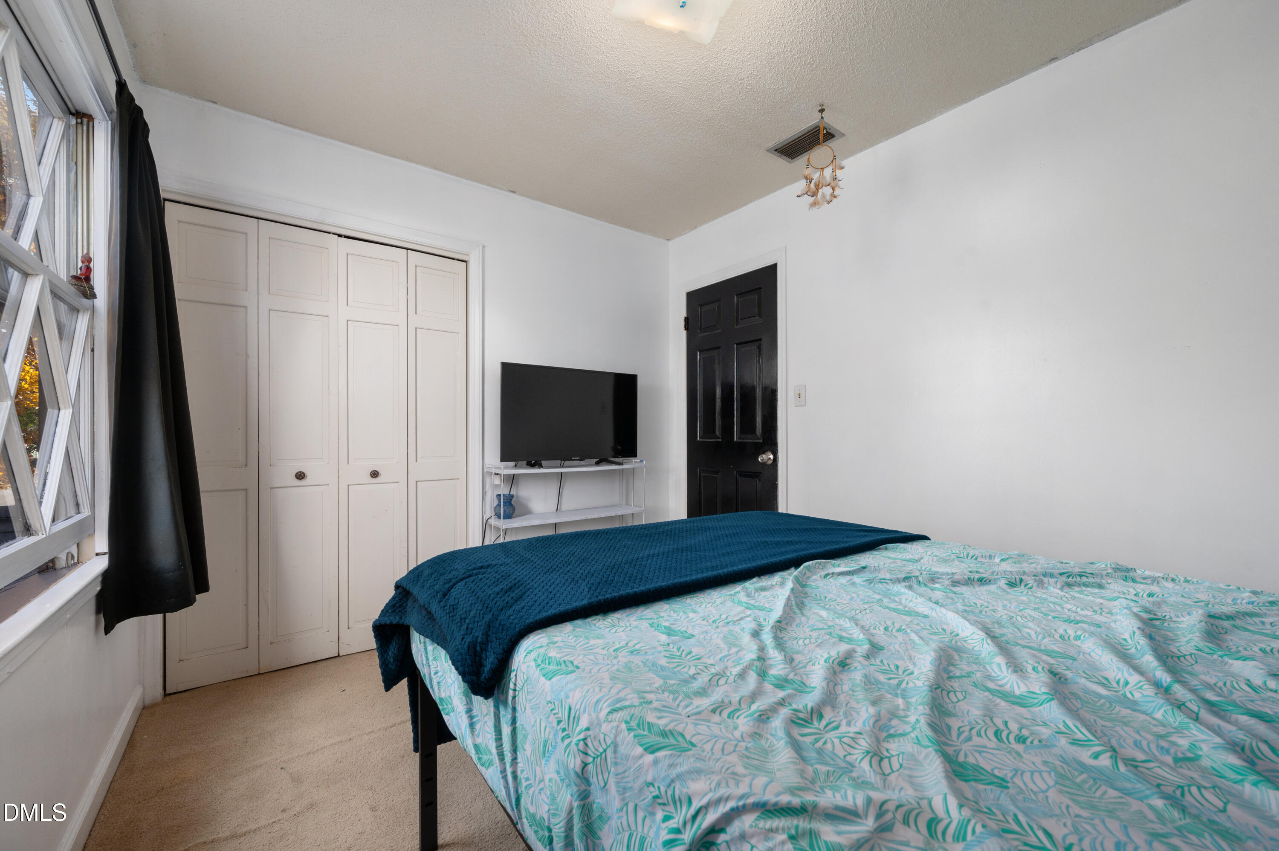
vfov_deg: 81.1
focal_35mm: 14
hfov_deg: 104.3
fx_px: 497
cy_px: 426
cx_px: 640
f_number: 8
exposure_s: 1/5
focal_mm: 14
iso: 400
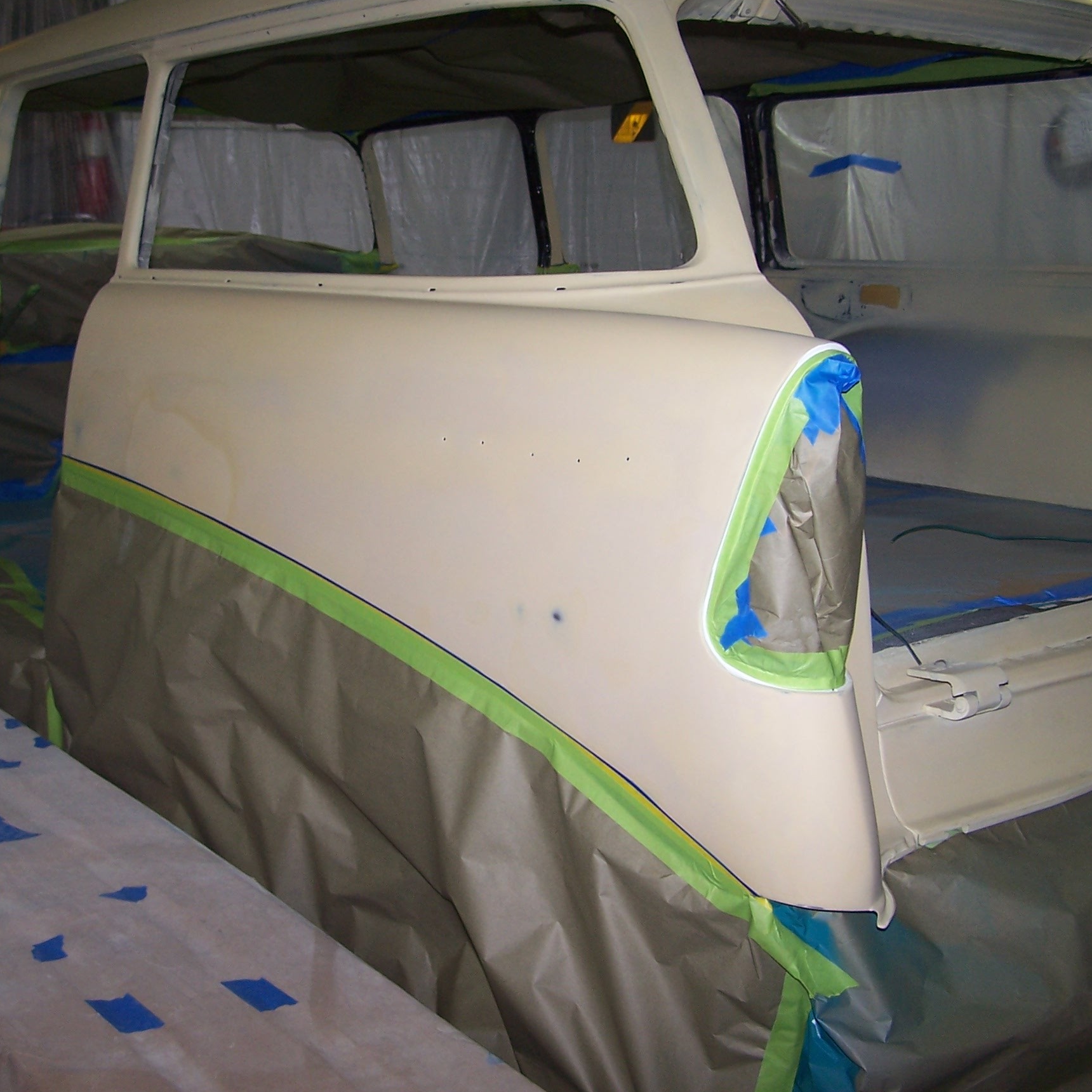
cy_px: 547
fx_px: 1606
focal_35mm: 45
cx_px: 456
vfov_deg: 37.6
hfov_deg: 37.5
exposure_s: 1/60
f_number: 2.8
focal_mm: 6.3
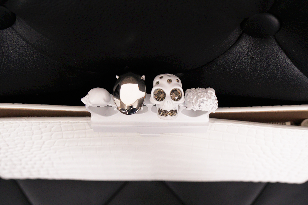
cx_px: 154
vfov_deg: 28.1
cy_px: 102
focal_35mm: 48
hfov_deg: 41.1
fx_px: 411
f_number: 5.6
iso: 100
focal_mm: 32
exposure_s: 1/60
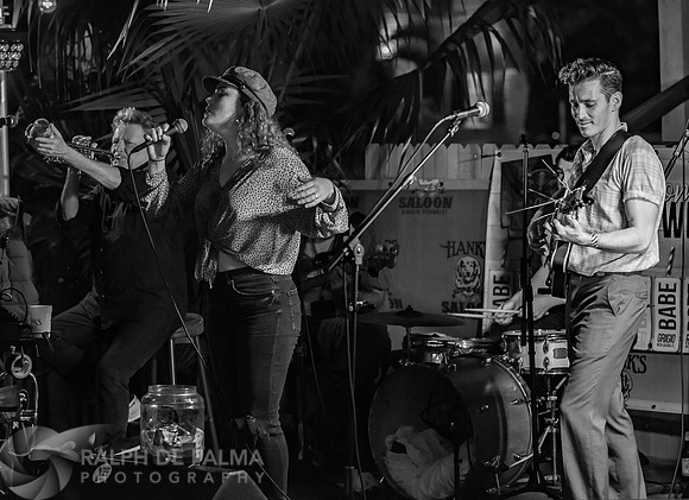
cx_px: 259
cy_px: 214
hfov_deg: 19.2
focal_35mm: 103
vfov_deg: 14.0
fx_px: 2029
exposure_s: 1/160
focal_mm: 85
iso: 1250
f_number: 2.8
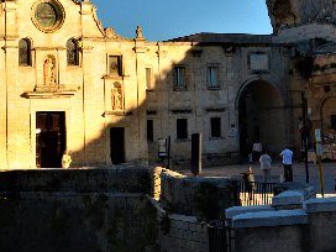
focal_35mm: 110
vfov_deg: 13.1
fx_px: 1068
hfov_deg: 17.6
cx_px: 308
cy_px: -57
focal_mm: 26
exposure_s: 1/80
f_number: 10
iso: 200
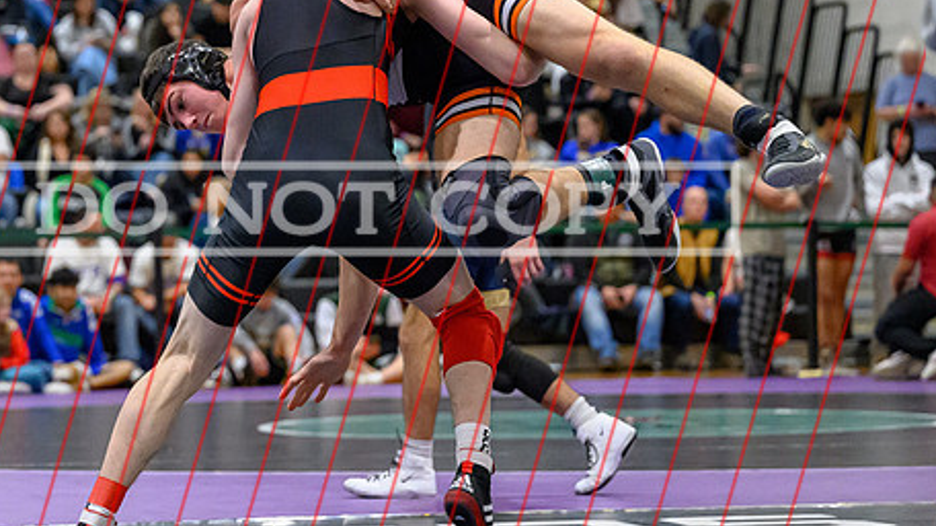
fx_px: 4068
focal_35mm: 164
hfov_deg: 13.1
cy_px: 114
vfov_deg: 7.4
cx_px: 208
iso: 9000
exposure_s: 1/800
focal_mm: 82
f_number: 2.8
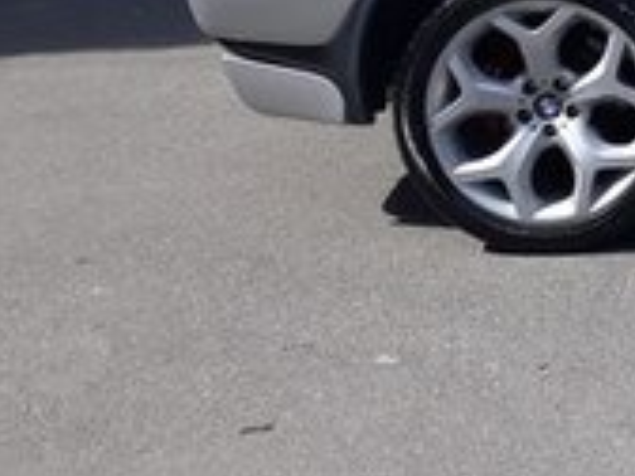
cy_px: -157
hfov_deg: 16.2
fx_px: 1944
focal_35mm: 106
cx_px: 1081
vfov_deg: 13.4
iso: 40
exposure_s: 1/1443
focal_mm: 3.71
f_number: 1.7
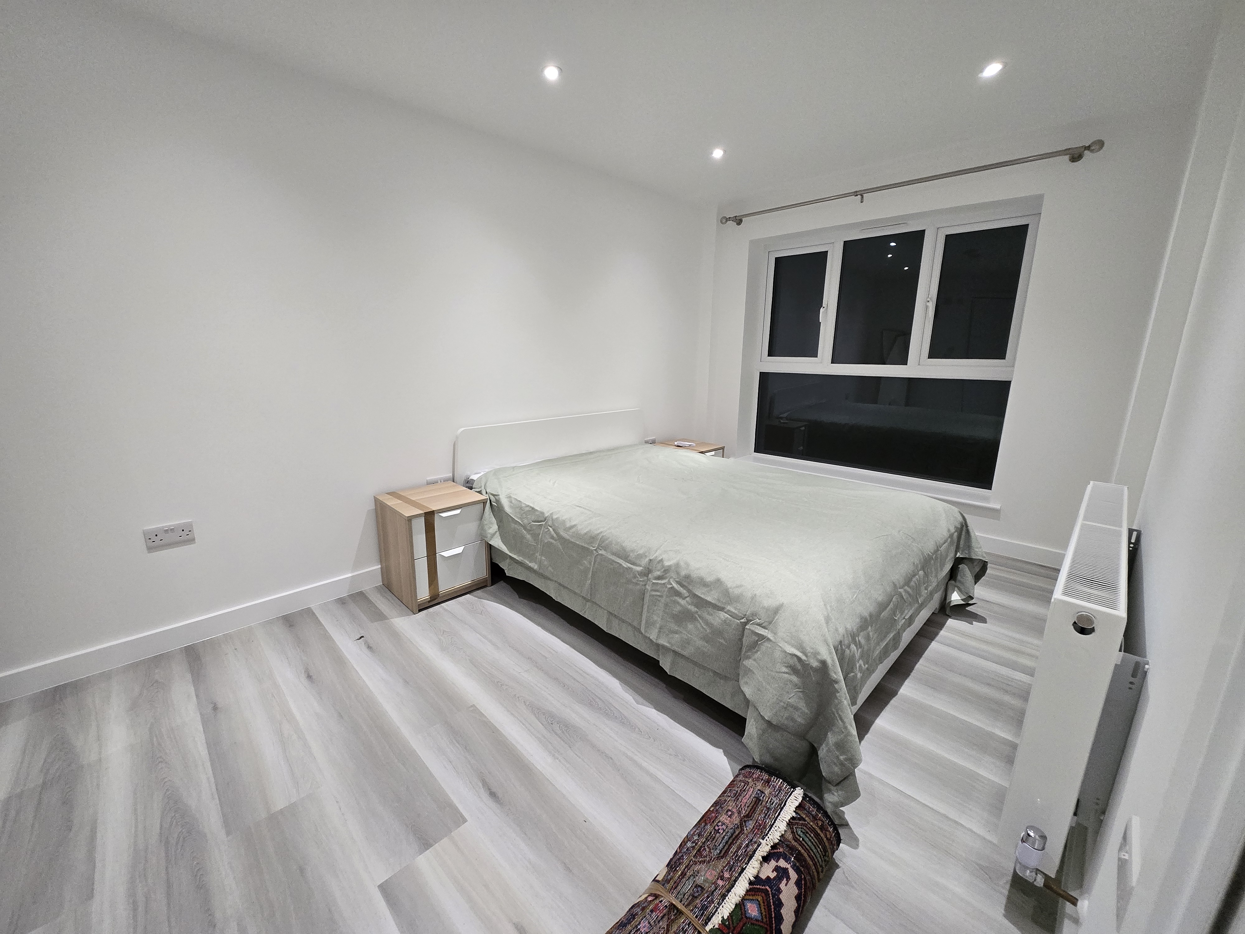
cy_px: 467
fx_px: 468
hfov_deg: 106.2
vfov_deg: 89.9
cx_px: 622
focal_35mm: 13
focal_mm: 1.7
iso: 250
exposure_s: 1/50
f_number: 2.2
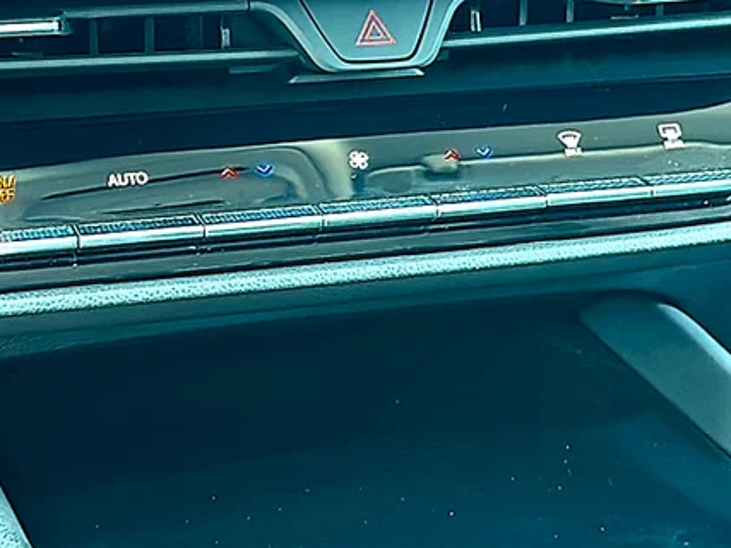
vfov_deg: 22.6
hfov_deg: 30.3
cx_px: 371
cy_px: 104
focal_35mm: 64
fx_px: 1351
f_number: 1.78
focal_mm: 6.86
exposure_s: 1/78
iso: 250
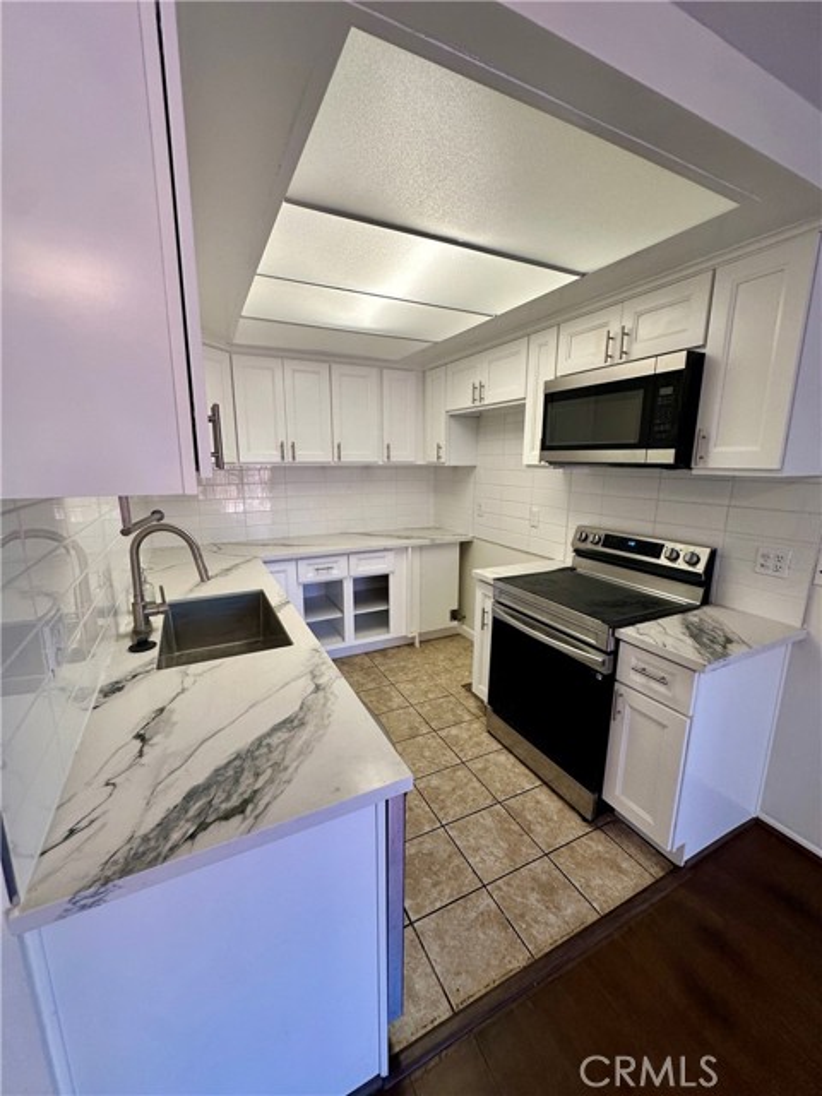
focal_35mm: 14
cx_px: 411
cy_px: 548
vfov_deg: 102.1
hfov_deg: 85.7
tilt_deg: -11.2
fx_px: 443
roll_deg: -1.6
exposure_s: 1/120
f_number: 2.2
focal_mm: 2.22
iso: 125
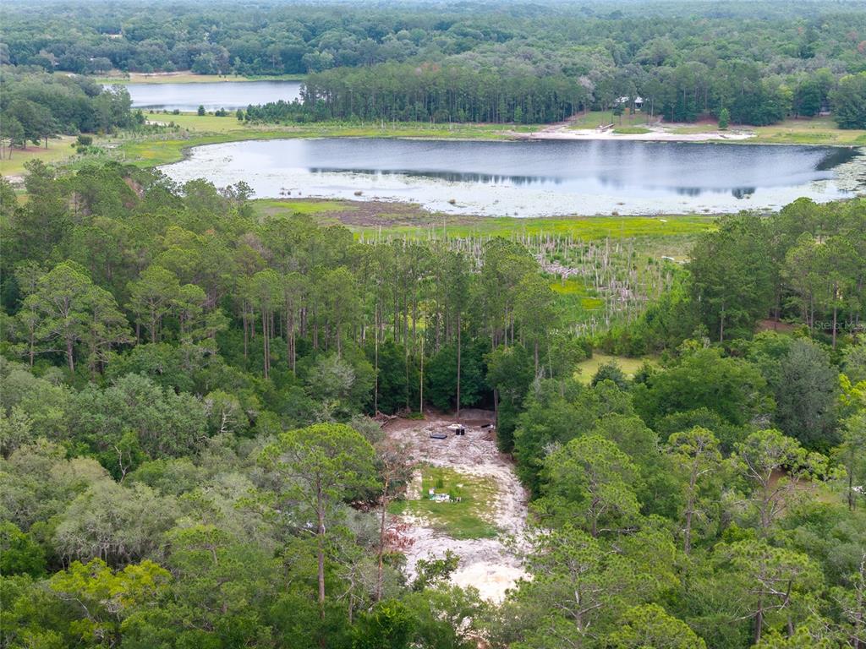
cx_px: 433
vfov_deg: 21.0
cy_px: 324
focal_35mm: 70
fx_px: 1751
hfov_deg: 27.8
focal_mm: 19.35
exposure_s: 1/240
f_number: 2.8
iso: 100
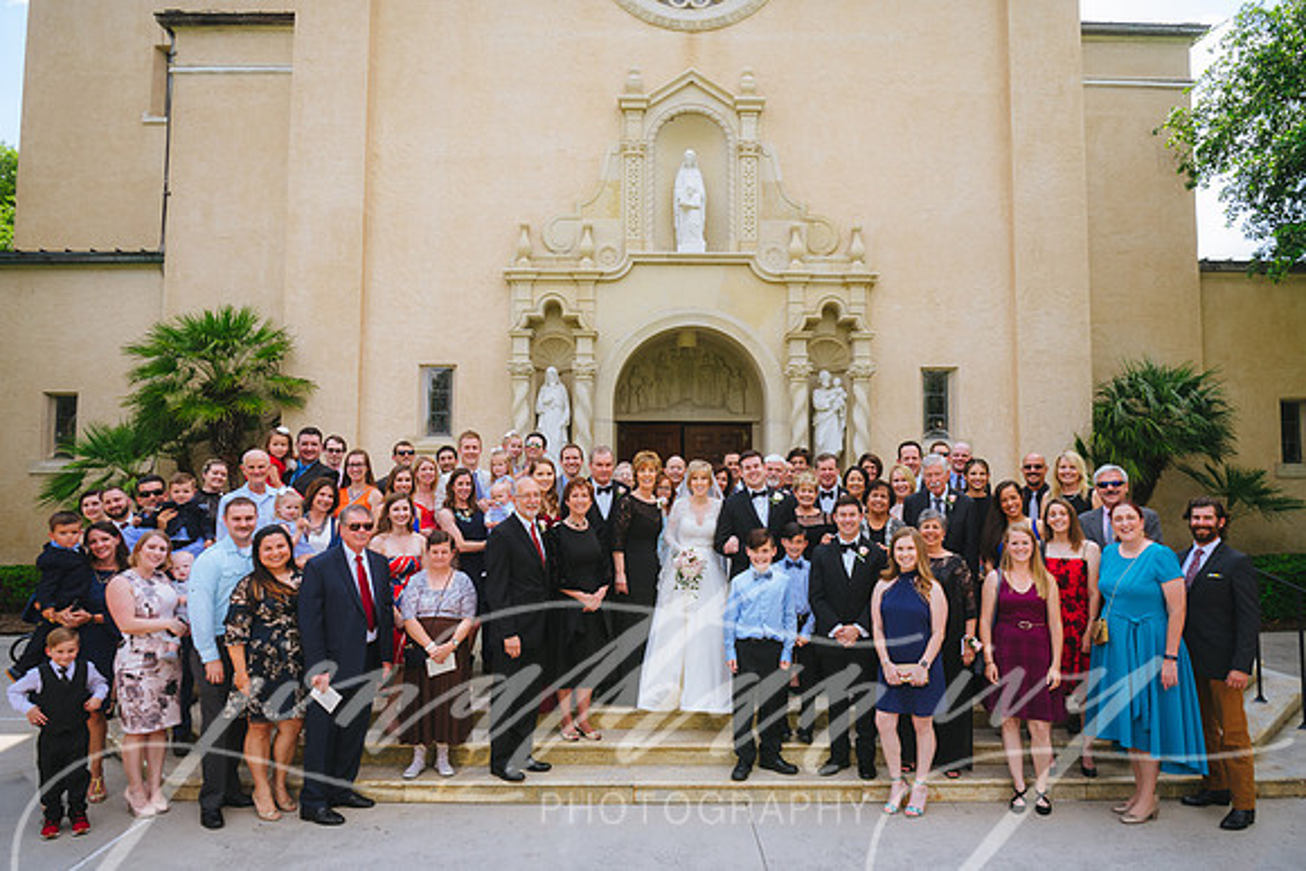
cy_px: 436
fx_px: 871
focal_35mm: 24
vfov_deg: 53.2
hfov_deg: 73.7
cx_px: 653
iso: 400
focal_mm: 24
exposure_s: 1/1250
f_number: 2.8
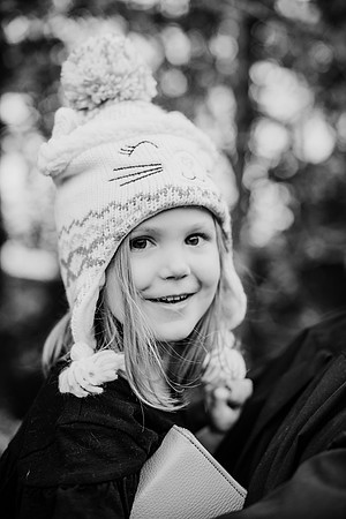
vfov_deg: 39.6
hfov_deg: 27.0
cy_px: 260
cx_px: 173
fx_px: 721
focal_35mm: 50
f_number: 2.2
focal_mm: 50
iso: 320
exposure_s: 1/800
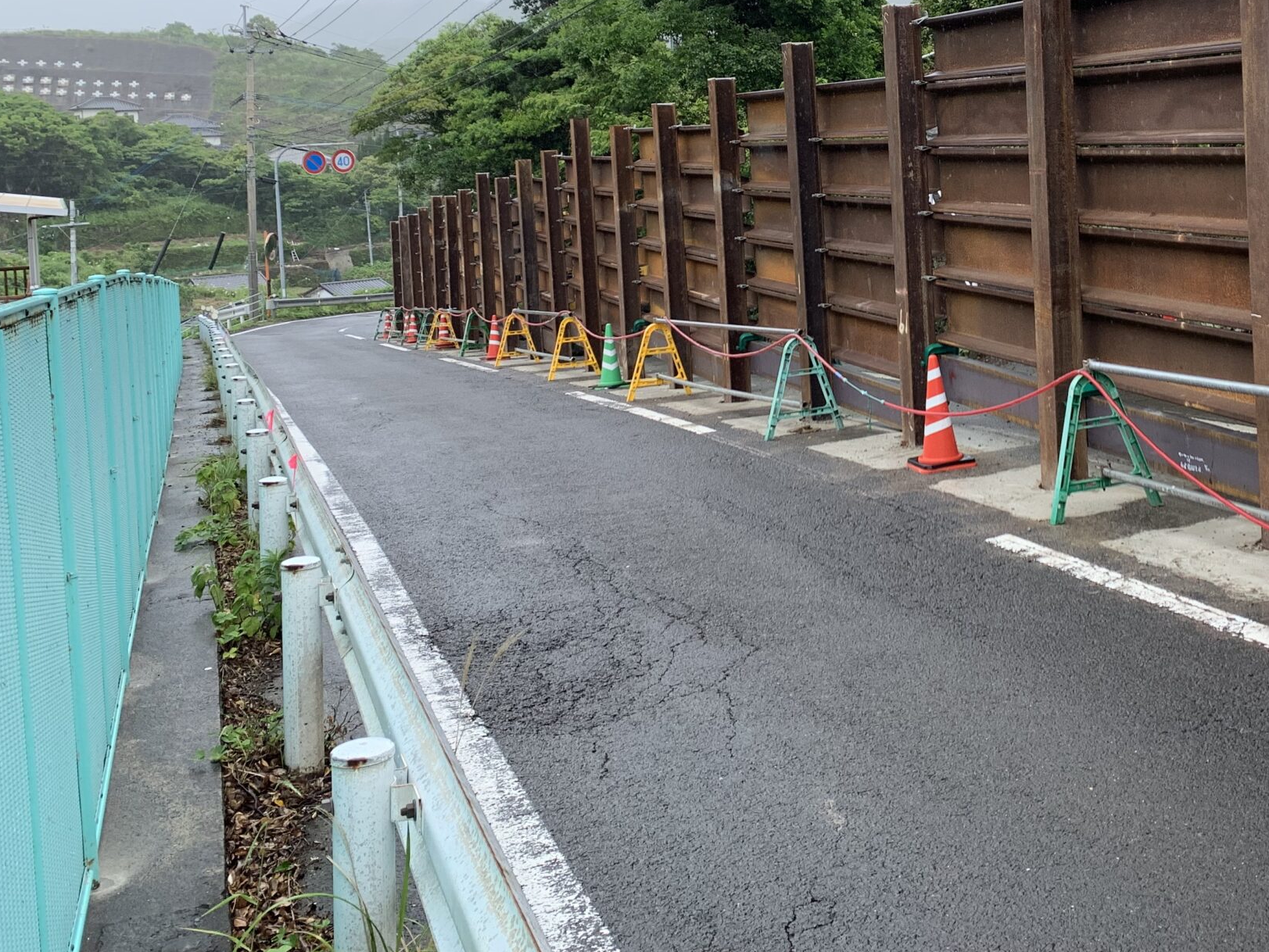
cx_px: 946
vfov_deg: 34.2
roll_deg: +1.9
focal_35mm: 41
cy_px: 203
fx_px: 1503
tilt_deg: -2.3
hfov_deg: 44.3
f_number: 1.8
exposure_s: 1/631
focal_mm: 4.25
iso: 25
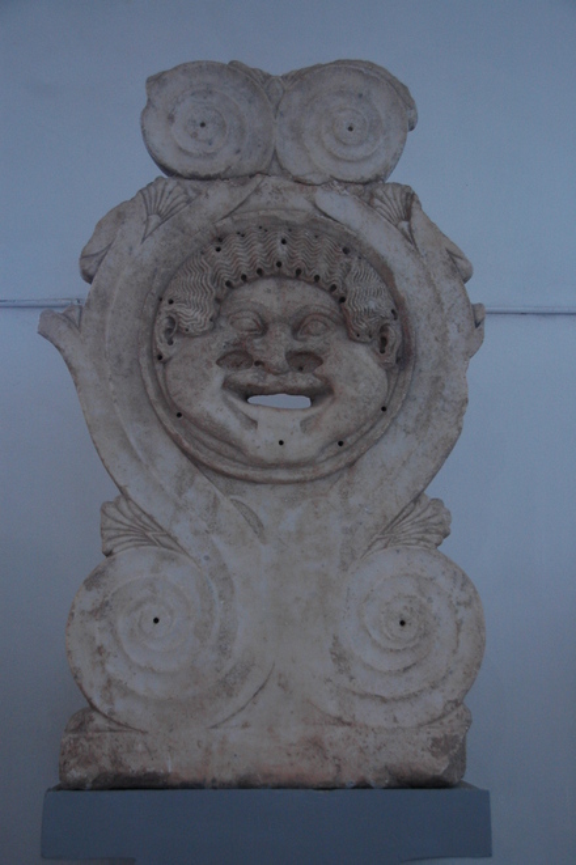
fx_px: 1153
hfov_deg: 28.0
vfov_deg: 41.1
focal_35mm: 48
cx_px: 288
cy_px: 432
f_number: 4.2
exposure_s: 1/40
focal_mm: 32
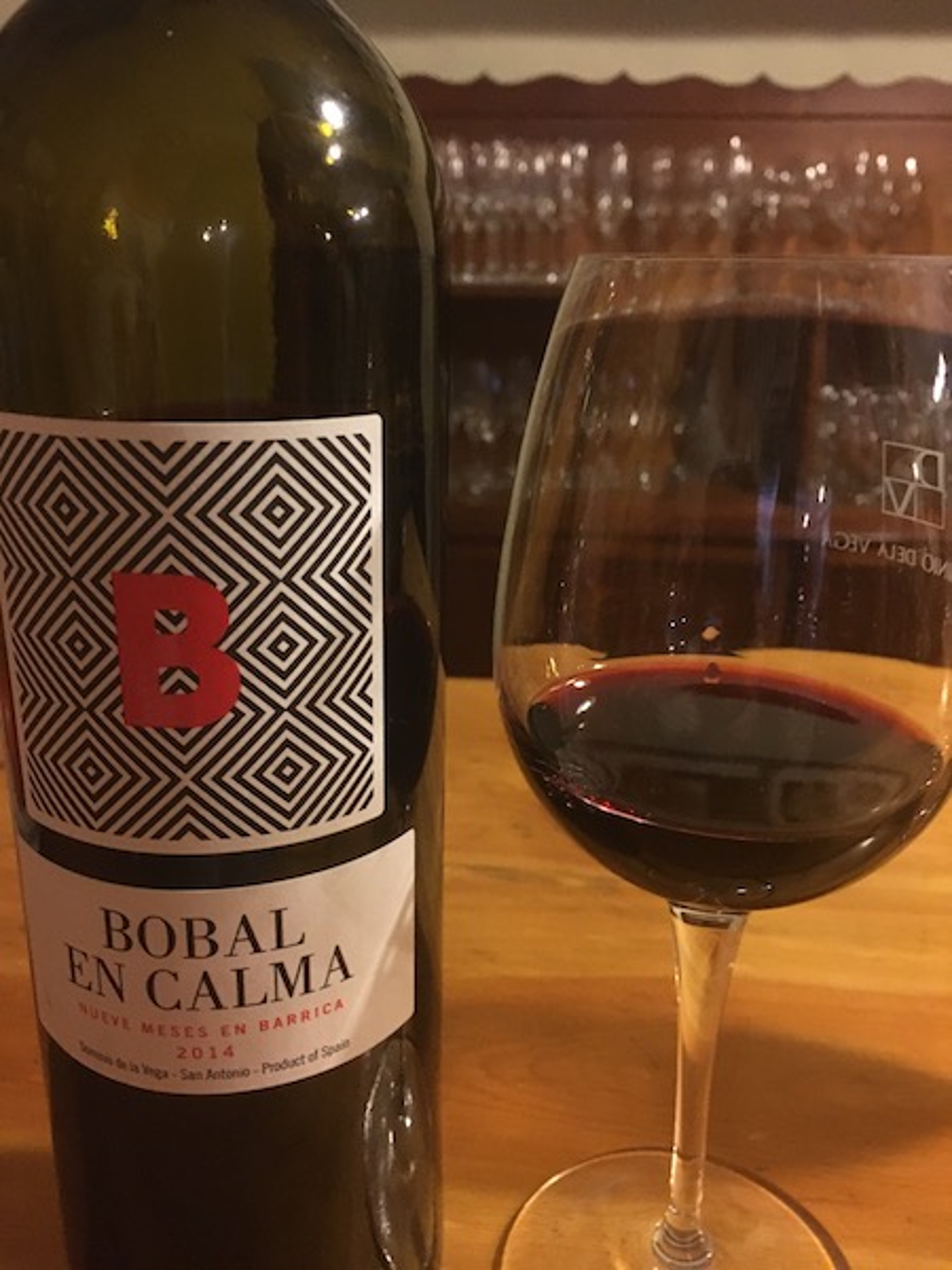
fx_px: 1063
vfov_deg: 61.7
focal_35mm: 29
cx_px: 476
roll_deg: +0.0
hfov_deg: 48.2
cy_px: 635
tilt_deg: -19.2
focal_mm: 4.15
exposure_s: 1/17
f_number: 2.2
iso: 250
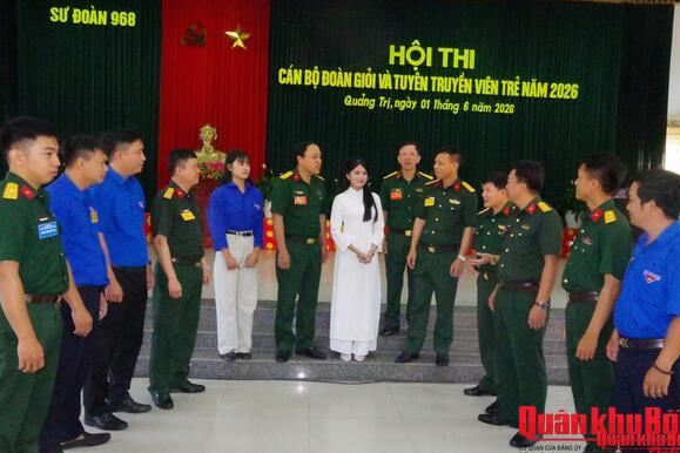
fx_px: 529
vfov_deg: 46.4
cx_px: 343
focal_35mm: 28
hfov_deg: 65.5
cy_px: 225
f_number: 18
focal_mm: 18
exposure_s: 1/100
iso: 25600
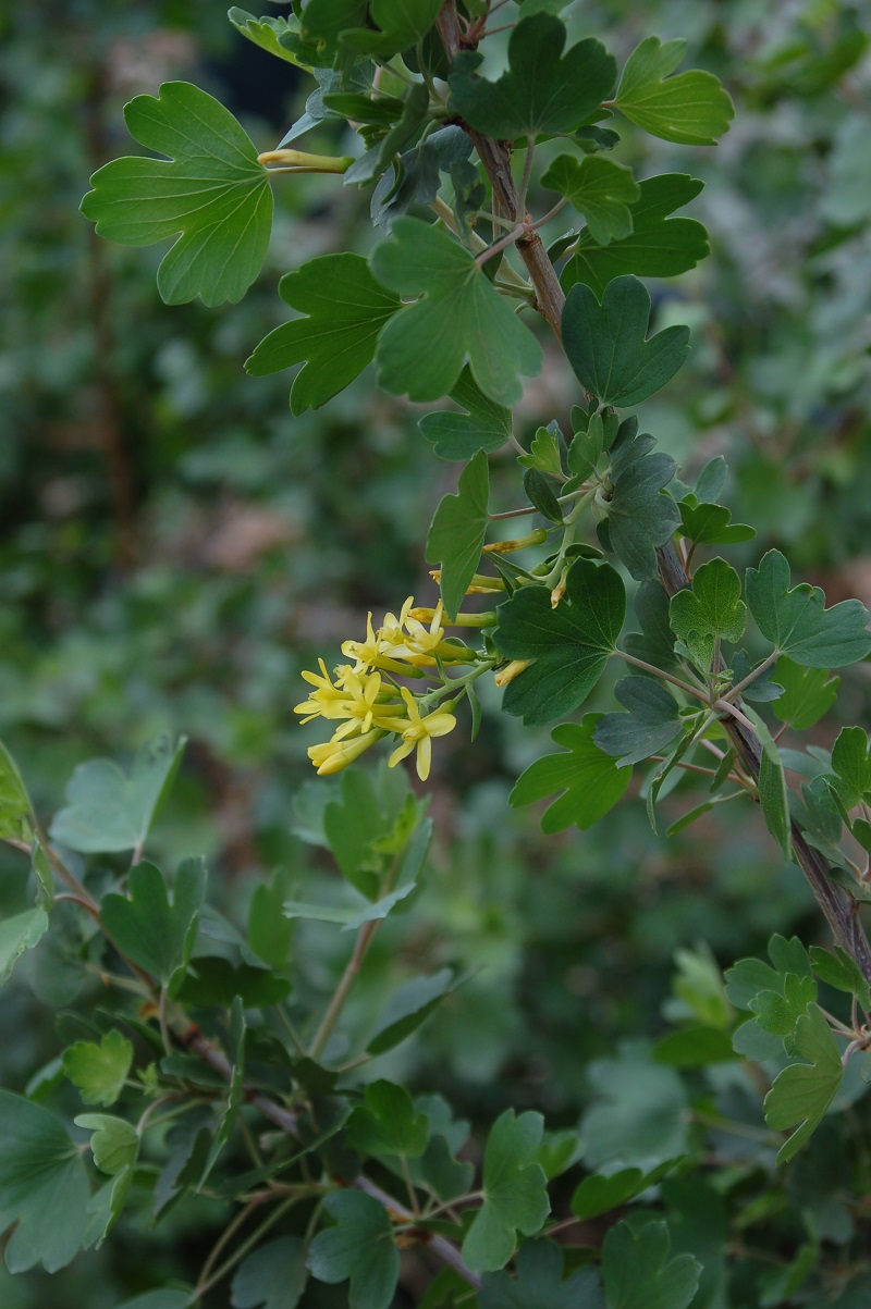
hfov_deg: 20.6
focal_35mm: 66
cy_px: 654
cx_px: 436
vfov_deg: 30.5
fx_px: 2399
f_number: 6.3
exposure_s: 1/160
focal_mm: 44
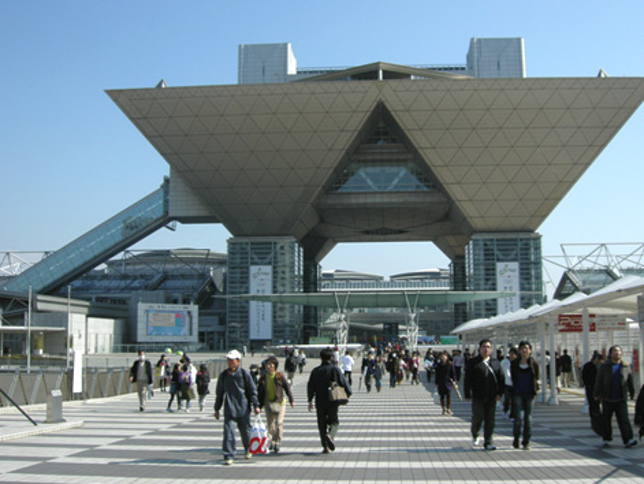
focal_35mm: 42
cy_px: 250
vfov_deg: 34.4
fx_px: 782
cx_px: 364
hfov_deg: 44.7
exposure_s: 1/271
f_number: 5.4
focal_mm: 7.5
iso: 64
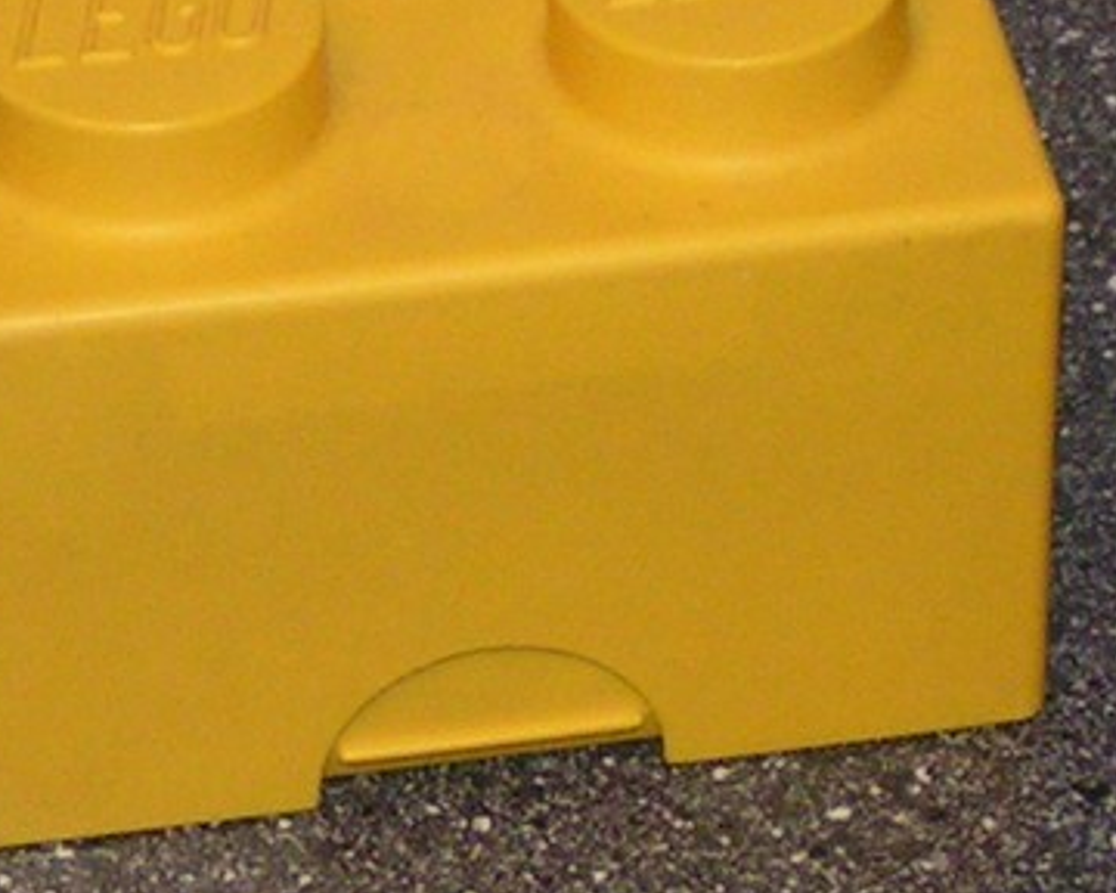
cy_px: 180
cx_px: 350
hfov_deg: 24.3
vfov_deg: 19.5
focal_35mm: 78
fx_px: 2576
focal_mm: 6.9
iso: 200
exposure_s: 1/50
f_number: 2.8
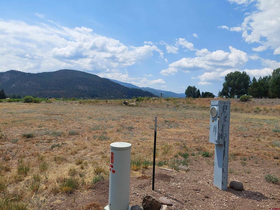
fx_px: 194
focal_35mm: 24
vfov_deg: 56.8
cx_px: 140
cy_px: 105
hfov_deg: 71.6
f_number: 1.8
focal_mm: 5.23
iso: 40
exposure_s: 1/2677
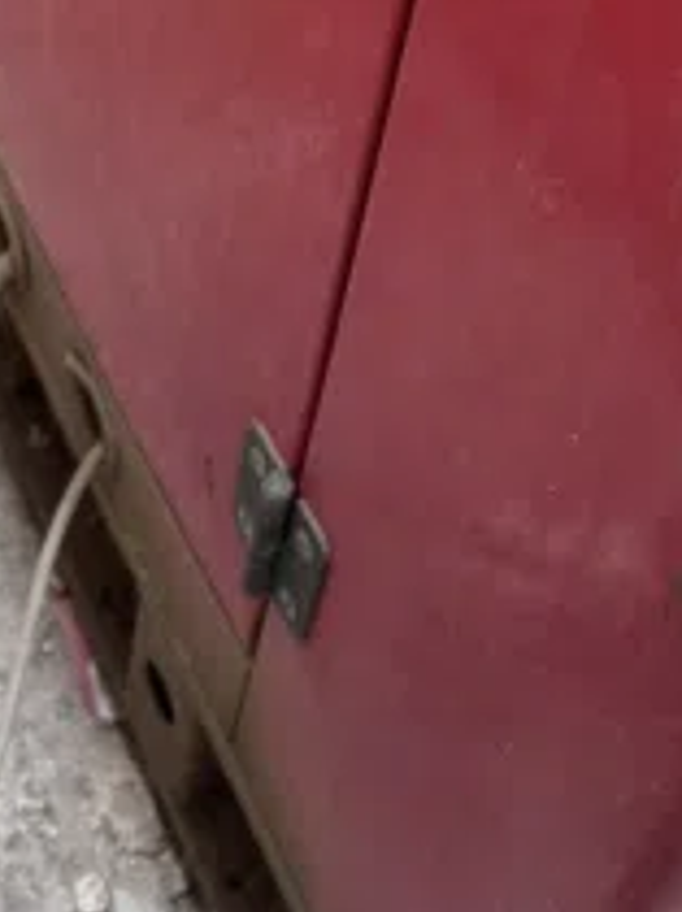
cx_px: 235
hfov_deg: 23.9
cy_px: -237
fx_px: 1606
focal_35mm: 61
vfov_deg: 27.2
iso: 250
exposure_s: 1/60
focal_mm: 6.76
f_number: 1.78
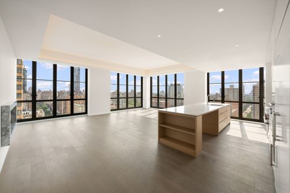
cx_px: 145
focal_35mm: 14
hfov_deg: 104.3
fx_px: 113
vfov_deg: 81.2
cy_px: 96
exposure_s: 1/10
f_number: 11
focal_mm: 14
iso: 200
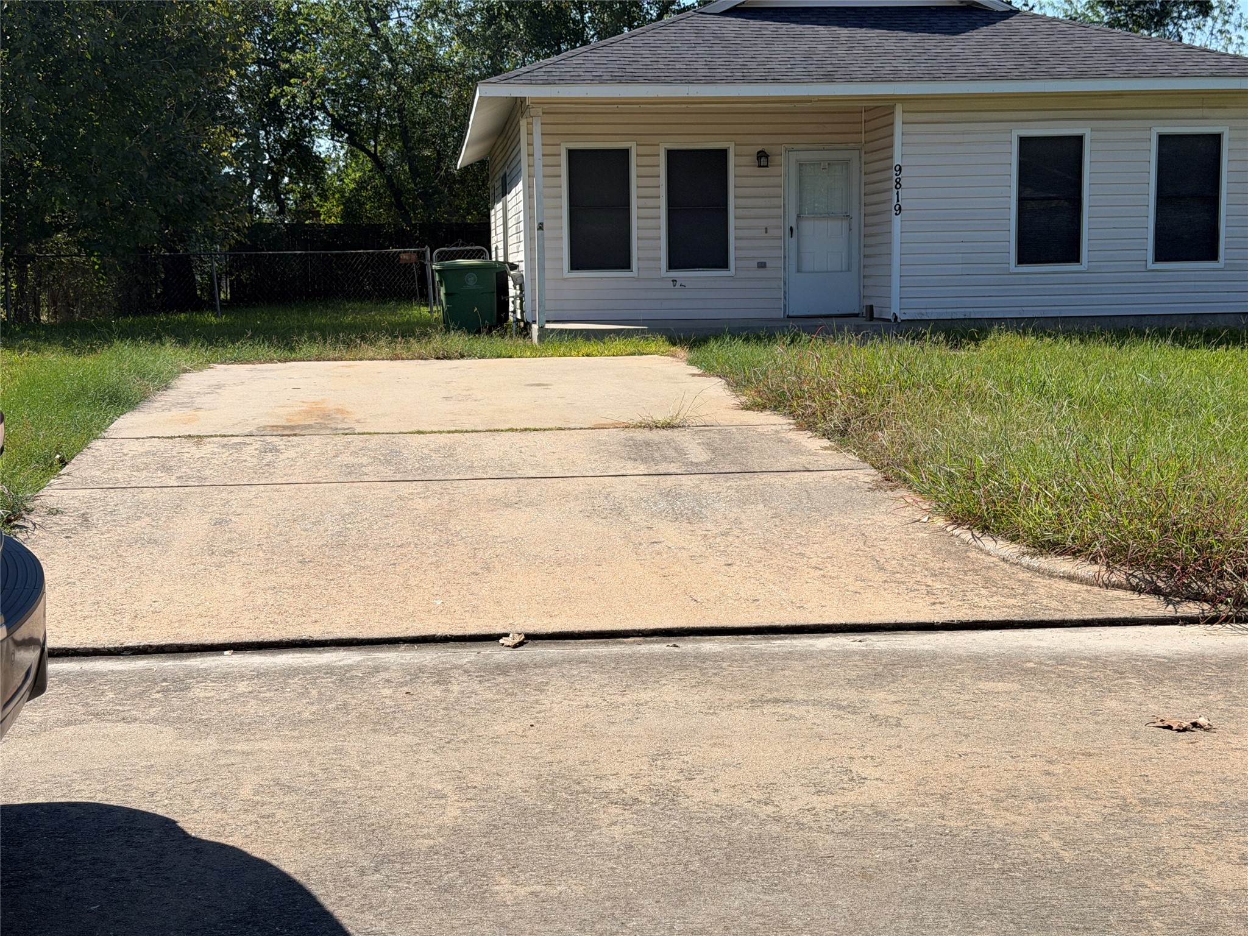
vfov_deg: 30.3
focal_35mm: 48
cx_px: 624
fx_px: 1731
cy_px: 468
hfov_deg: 39.7
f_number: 1.78
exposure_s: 1/4587
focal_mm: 6.76
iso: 64
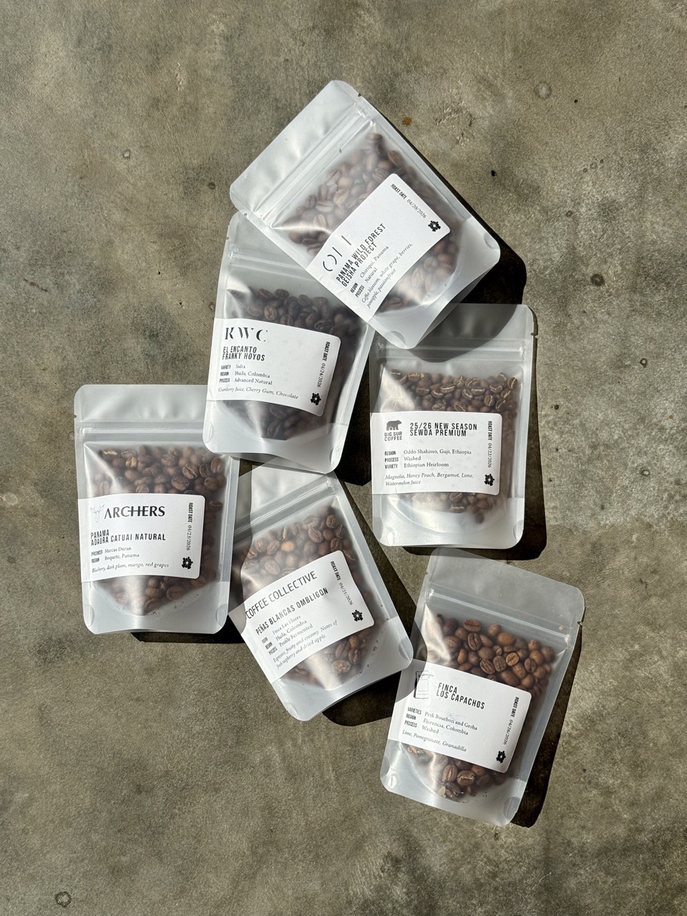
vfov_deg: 39.7
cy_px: 458
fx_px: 1270
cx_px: 344
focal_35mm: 48
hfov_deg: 30.3
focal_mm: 6.76
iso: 64
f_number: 1.78
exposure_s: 1/11364
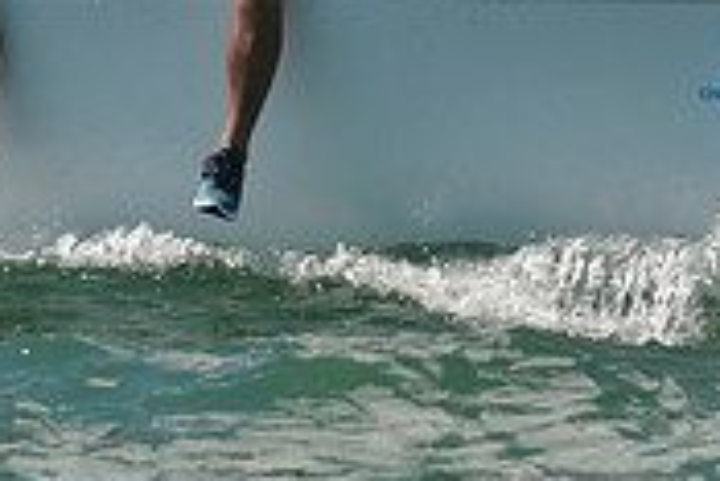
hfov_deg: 3.1
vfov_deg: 2.1
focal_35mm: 663
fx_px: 13271
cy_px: -261
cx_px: 383
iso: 200
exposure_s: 1/1600
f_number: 5.6
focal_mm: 200
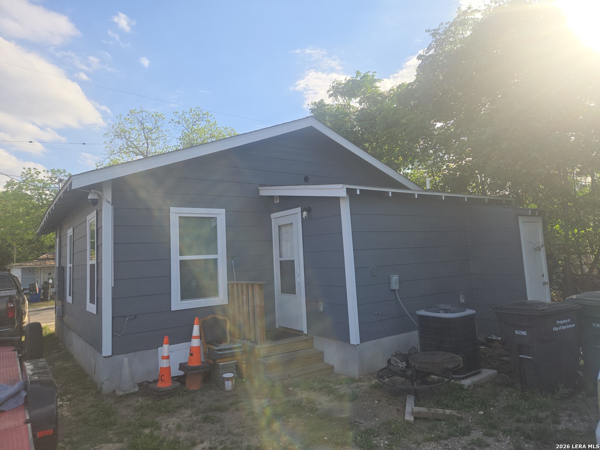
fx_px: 399
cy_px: 225
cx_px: 300
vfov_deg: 58.9
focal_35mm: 23
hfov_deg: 73.9
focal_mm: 5.4
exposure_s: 1/1732
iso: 25
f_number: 1.8
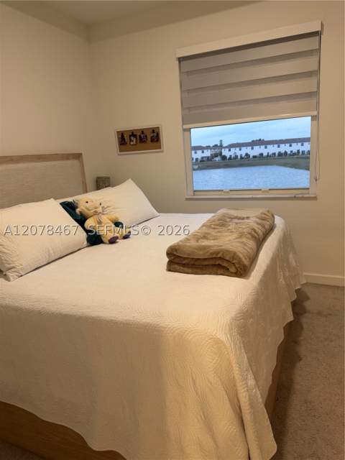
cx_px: 172
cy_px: 230
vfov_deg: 71.6
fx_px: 319
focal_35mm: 24
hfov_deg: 56.8
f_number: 1.78
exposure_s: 1/60
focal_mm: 6.76
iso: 125
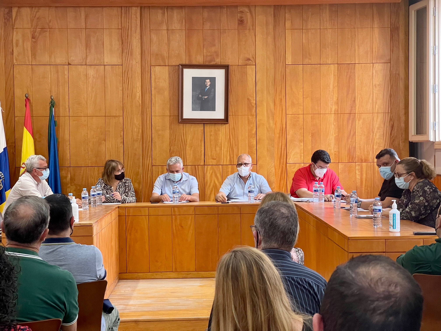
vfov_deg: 22.9
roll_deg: +1.0
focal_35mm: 64
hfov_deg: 30.3
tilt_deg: -1.5
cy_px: 166
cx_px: 220
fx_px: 815
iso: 200
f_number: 2.2
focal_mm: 7.5
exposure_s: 1/50
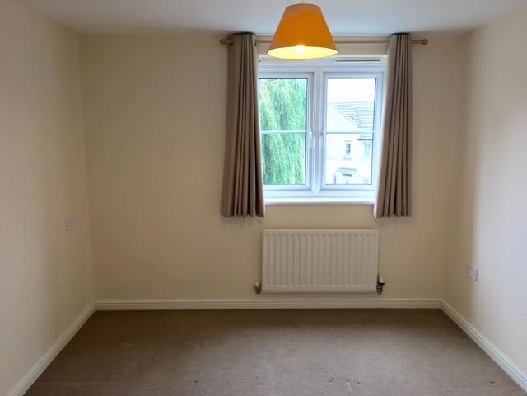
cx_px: 264
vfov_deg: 48.2
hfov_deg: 61.7
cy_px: 198
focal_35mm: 29
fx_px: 442
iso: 32
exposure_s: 1/50
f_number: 2.2
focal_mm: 4.15
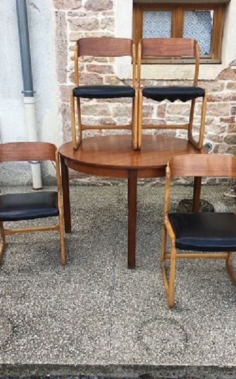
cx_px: 125
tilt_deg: -19.8
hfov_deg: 40.5
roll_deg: +0.1
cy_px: 190
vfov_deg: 61.3
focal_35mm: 31
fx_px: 319
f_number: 2.2
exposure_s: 1/359
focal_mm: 4.15
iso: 25
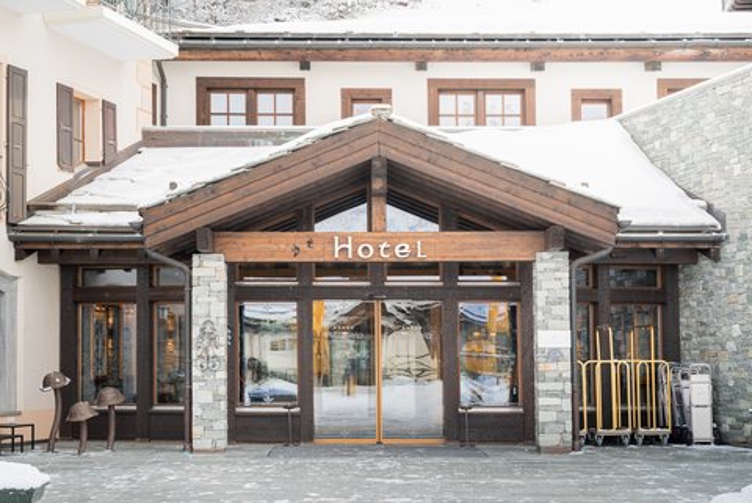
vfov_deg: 21.6
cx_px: 376
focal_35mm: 63
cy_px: 252
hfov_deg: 31.9
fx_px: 1317
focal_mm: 63
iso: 100
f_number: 8
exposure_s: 1/200
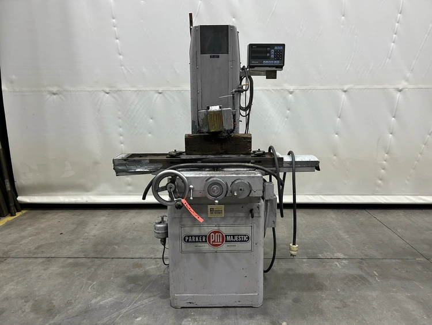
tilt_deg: -10.4
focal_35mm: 26
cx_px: 216
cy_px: 162
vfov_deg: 53.1
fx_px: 325
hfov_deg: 67.3
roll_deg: +1.1
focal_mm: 5.7
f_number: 1.5
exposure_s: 1/60
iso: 200
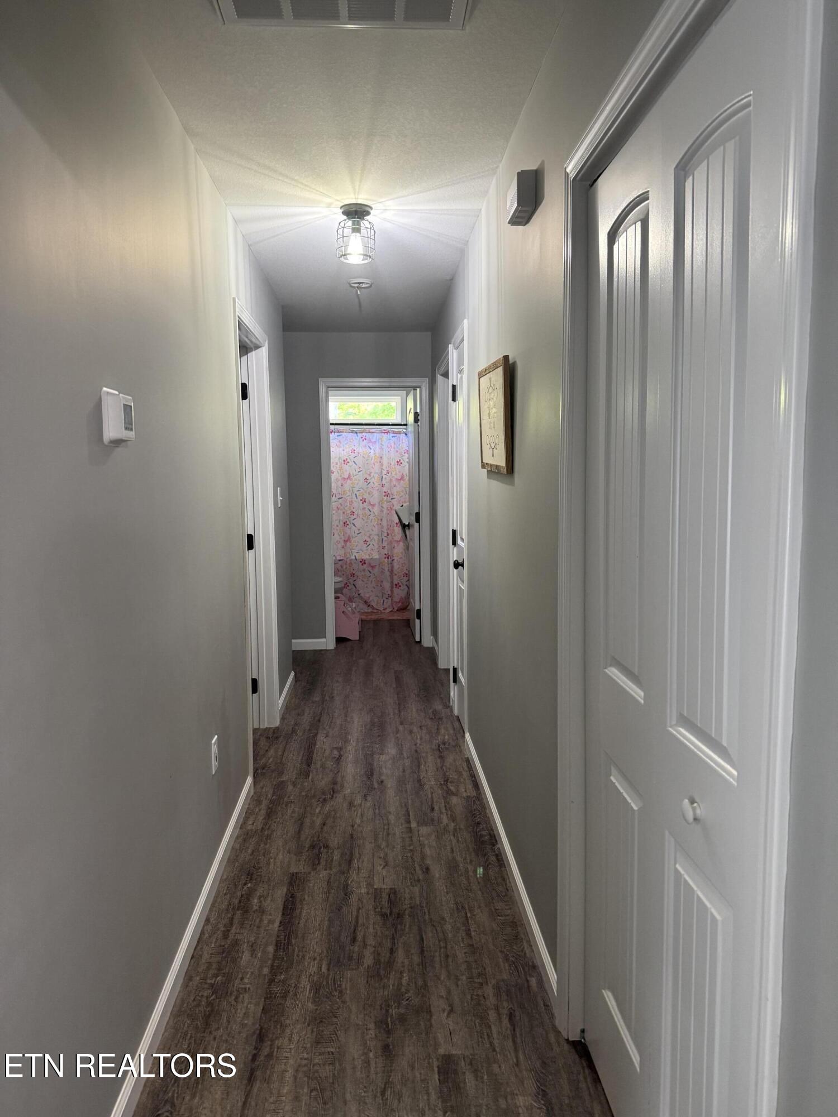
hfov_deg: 56.8
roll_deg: -0.5
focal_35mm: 24
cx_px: 419
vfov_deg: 71.6
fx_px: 775
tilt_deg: -4.4
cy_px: 558
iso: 320
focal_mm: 6.76
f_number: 1.78
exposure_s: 1/60
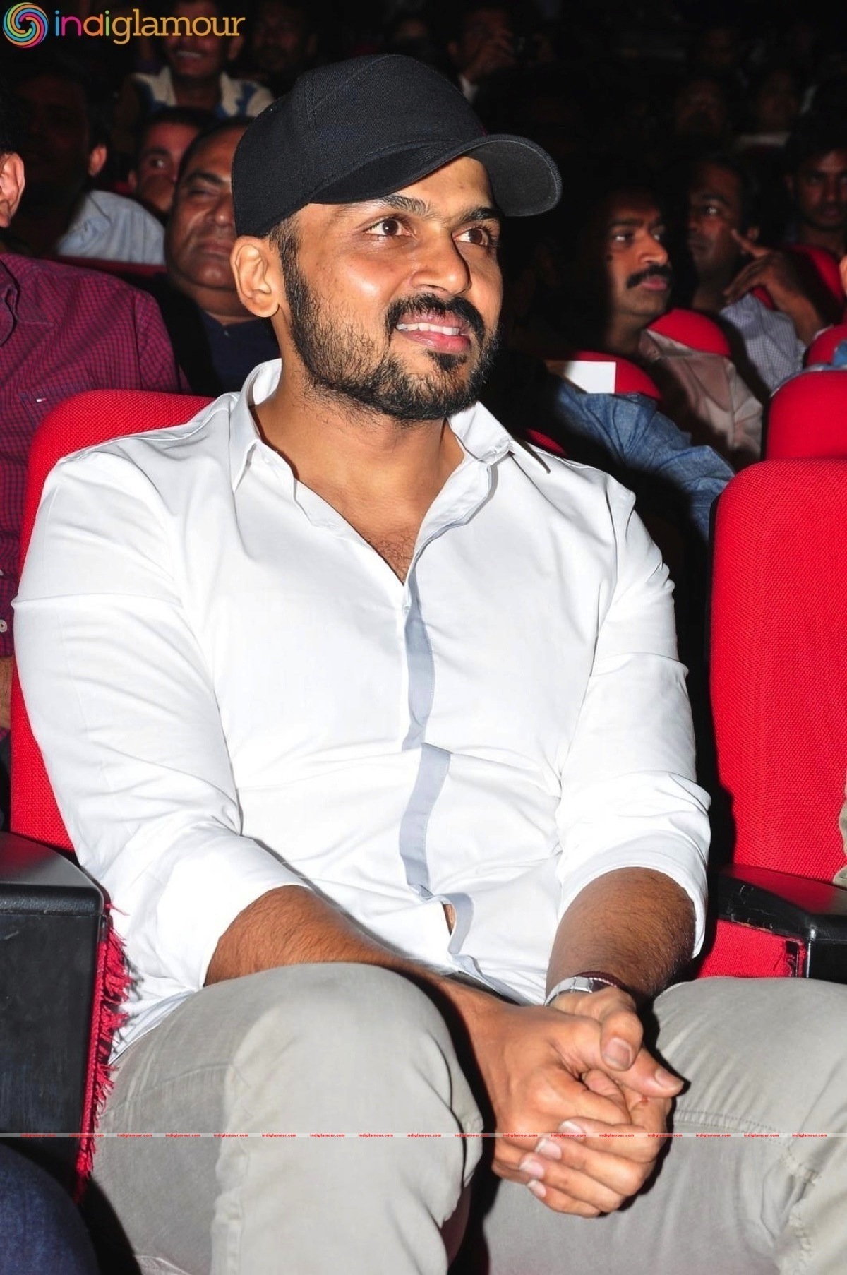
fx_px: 3502
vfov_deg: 20.6
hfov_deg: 13.8
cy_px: 638
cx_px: 424
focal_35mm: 99
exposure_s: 1/125
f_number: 10
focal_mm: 66
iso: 400
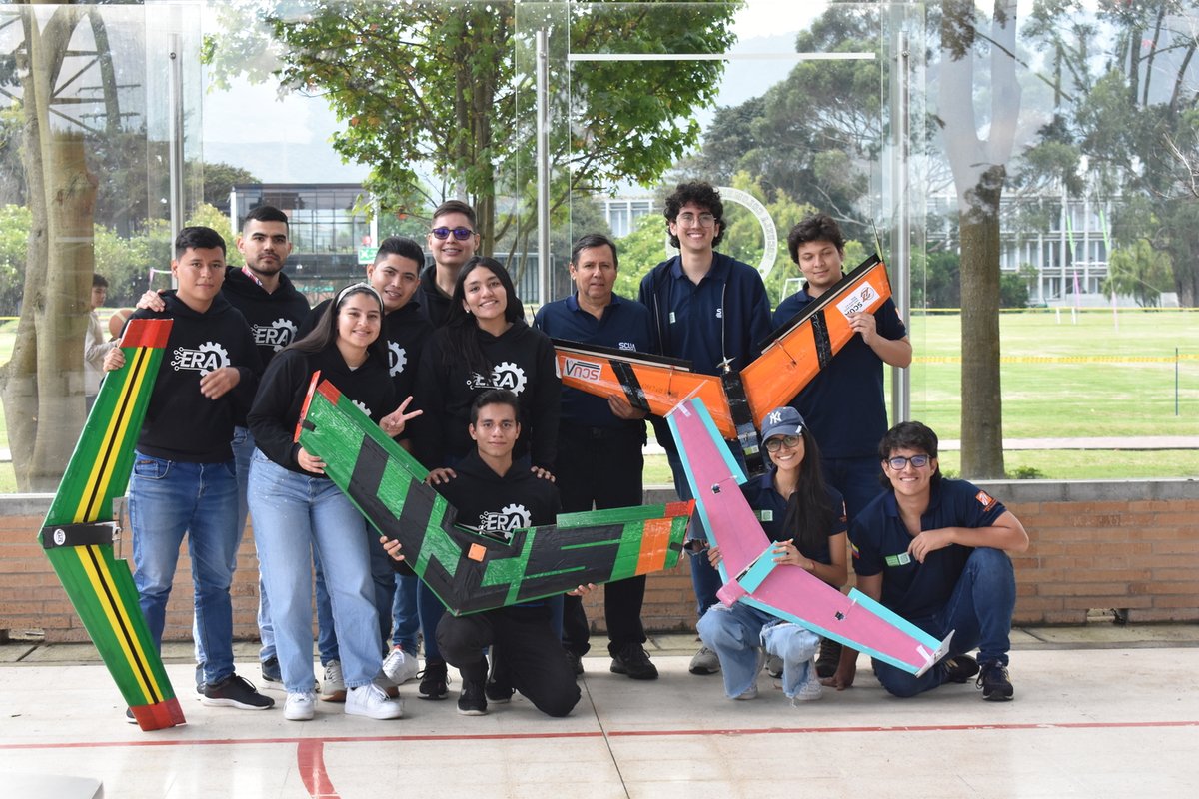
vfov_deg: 18.9
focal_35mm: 72
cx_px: 600
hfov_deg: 28.1
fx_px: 2398
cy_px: 400
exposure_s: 1/200
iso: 800
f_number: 7.1
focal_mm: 48
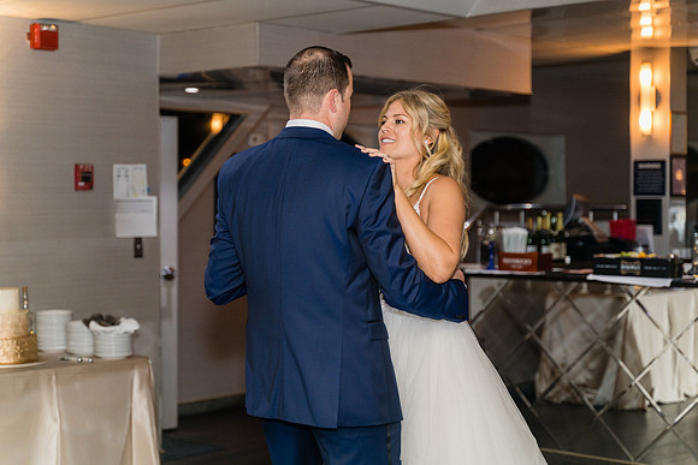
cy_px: 232
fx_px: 1222
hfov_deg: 31.9
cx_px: 349
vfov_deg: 21.6
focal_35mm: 63
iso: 1000
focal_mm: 63
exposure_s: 1/250
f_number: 2.8
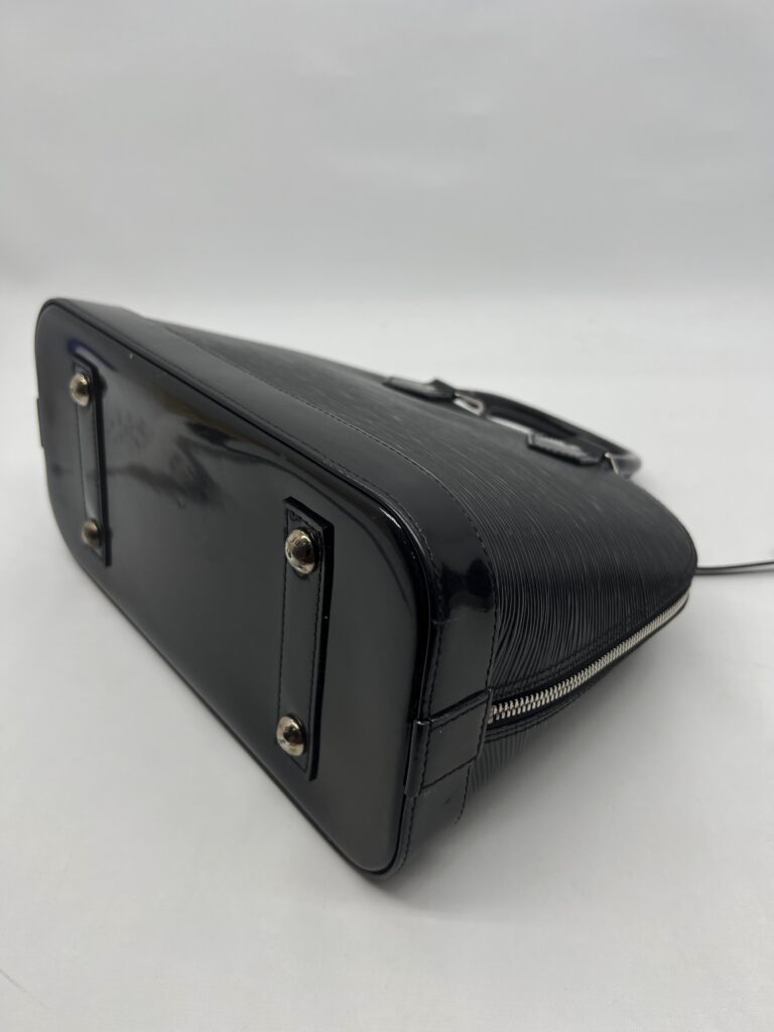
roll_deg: +1.0
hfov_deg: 53.1
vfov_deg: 67.3
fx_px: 775
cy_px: 516
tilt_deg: -29.8
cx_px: 387
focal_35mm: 26
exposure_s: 1/341
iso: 50
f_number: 1.5
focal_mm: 5.7
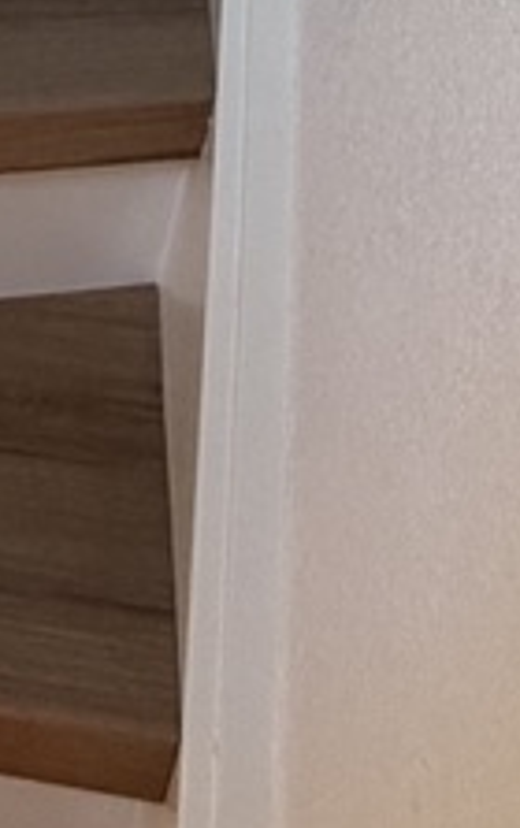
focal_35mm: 68
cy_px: -524
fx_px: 1537
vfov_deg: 22.5
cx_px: -639
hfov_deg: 14.4
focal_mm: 2.22
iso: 200
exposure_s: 1/50
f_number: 2.2
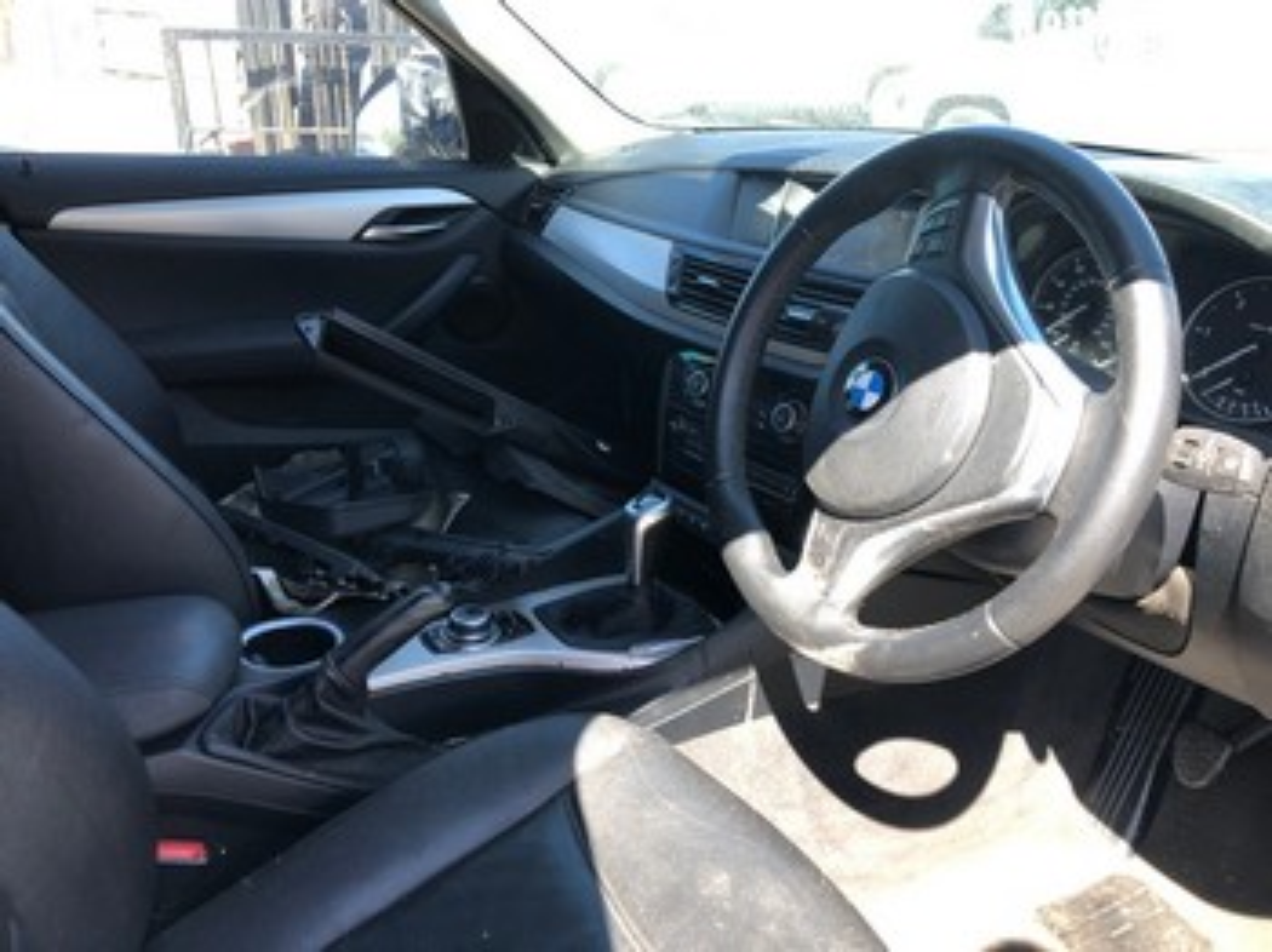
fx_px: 1028
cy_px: 476
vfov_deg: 49.7
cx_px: 636
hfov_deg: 63.5
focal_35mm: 28
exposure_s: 1/120
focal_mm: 4
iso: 32
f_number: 1.8
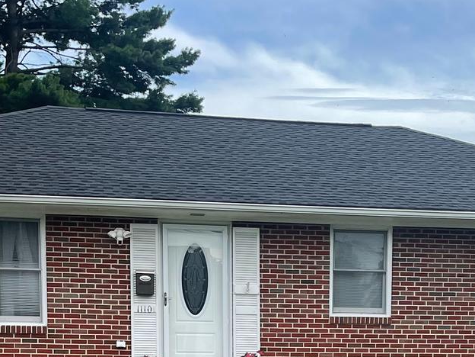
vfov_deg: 16.9
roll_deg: -1.3
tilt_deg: -6.6
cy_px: 474
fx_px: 1125
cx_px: 327
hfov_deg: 23.7
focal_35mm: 82
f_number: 1.6
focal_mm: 5.1
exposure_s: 1/1188
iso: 32
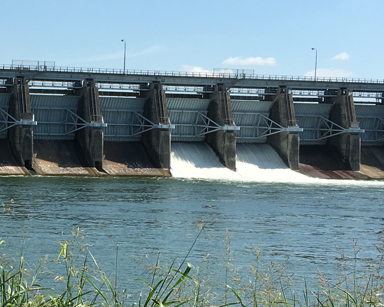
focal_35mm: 89
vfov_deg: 17.0
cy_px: 276
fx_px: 1012
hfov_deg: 20.8
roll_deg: -0.8
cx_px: -3
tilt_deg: -6.7
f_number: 2.2
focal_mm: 4.15
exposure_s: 1/1876
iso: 25
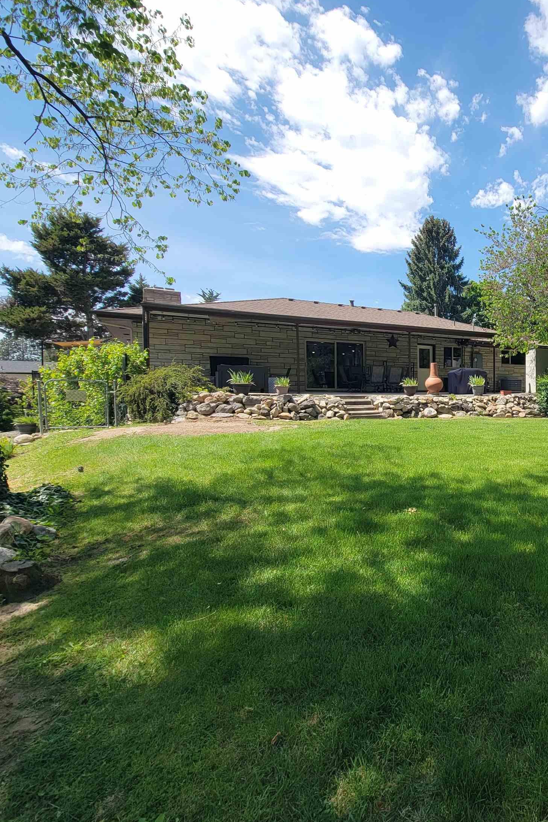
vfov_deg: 86.9
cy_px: 399
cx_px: 505
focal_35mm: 19
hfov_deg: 55.0
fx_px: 434
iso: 50
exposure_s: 1/1002
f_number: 2.2
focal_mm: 2.2
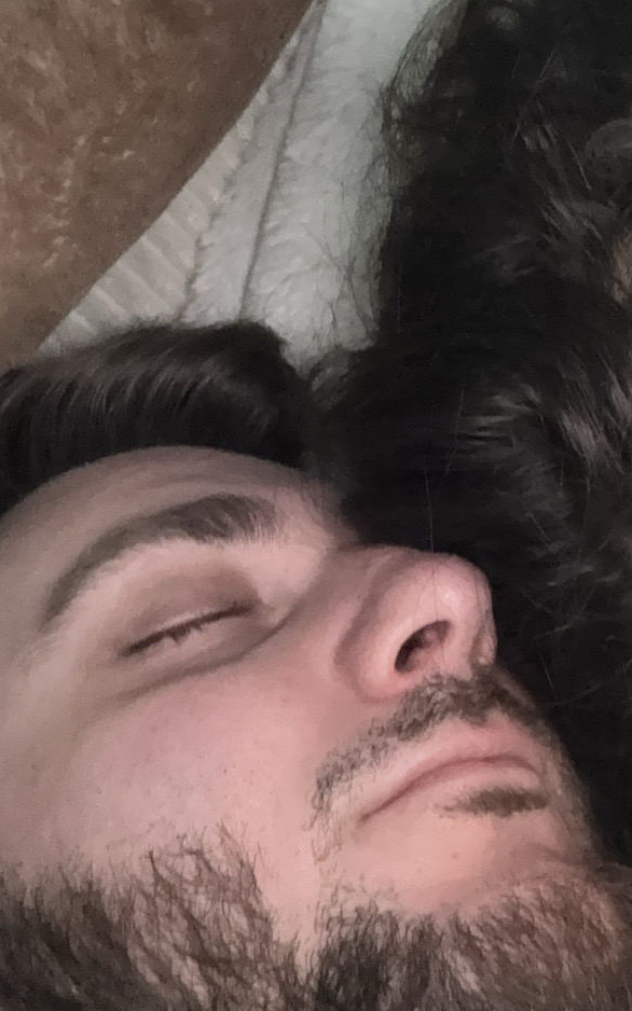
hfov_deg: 24.8
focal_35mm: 52
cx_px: 389
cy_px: 473
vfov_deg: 38.9
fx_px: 1433
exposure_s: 1/30
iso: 320
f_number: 1.9
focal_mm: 2.69
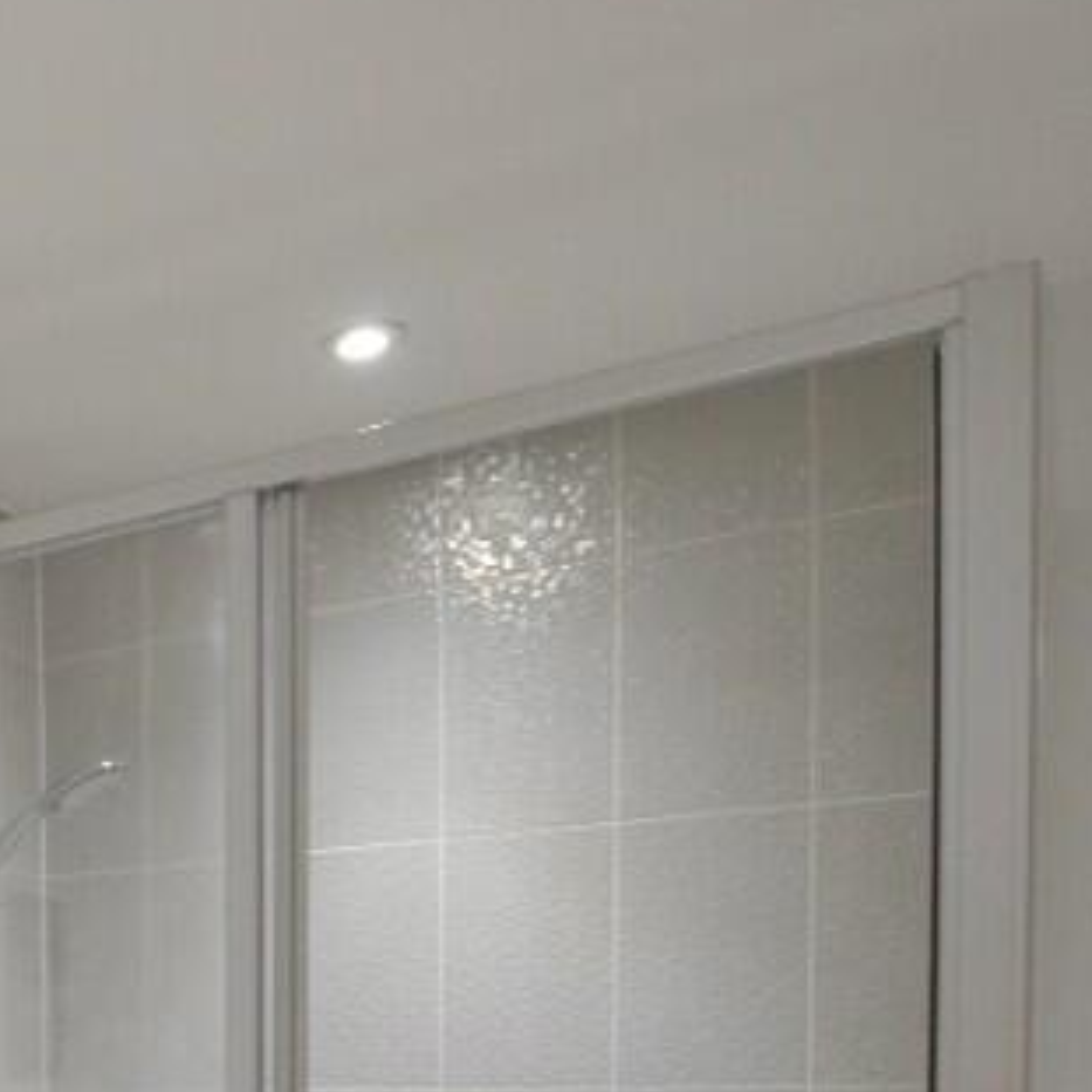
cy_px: 1146
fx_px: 1499
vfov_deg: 35.3
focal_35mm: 42
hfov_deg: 28.9
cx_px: -460
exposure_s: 1/60
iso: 2000
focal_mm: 10
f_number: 3.5
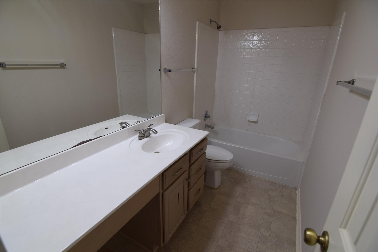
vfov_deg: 72.0
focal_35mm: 16
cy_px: 126
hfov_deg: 95.0
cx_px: 189
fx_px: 173
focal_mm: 11
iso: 400
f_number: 5
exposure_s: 1/100
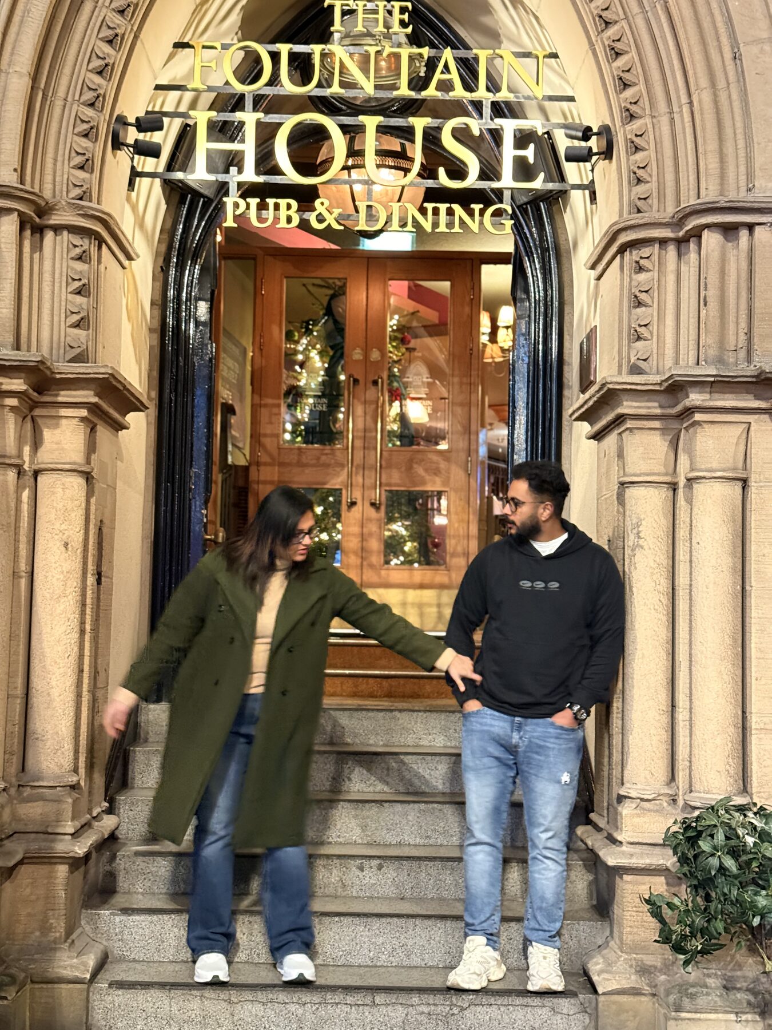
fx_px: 1427
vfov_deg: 39.7
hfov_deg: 30.3
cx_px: 386
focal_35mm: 48
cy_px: 515
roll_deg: -0.7
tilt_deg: +5.3
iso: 1000
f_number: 1.78
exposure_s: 1/20
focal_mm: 6.76
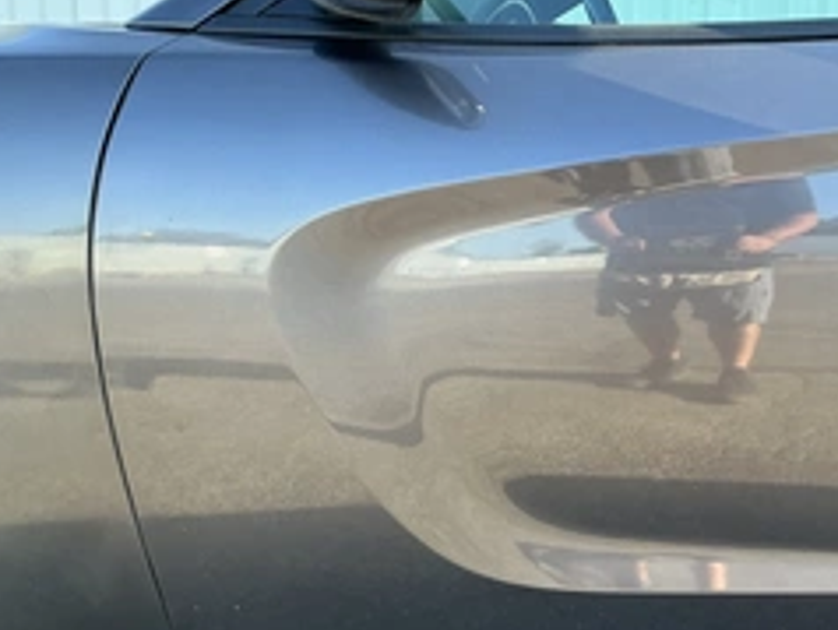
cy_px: 359
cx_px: 648
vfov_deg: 30.9
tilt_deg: -12.0
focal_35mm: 47
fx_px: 1139
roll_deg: -0.4
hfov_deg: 39.1
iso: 25
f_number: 1.8
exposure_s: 1/122
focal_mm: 3
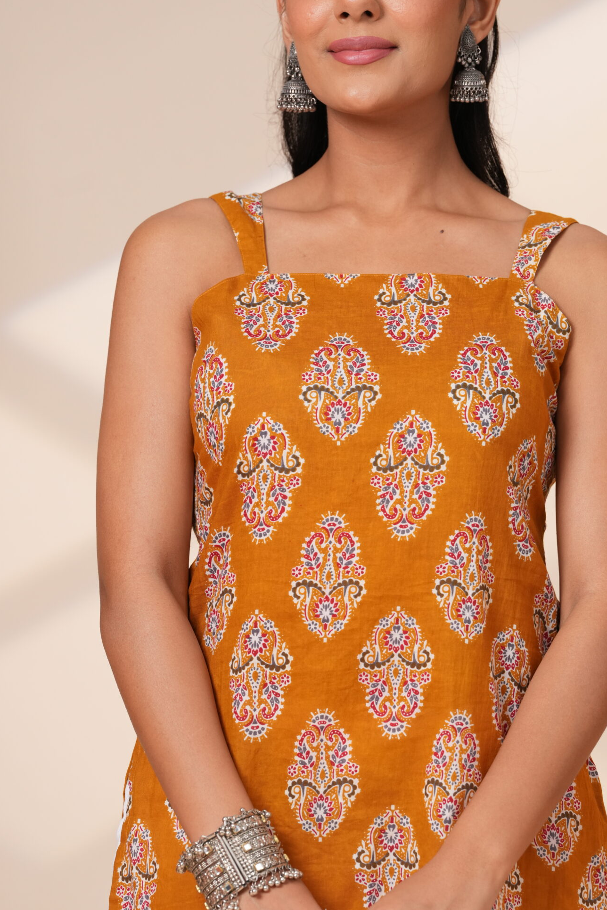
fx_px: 6702
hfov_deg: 5.2
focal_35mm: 265
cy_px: 504
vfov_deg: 7.8
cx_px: 370
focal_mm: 200
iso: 640
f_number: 5.6
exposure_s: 1/160
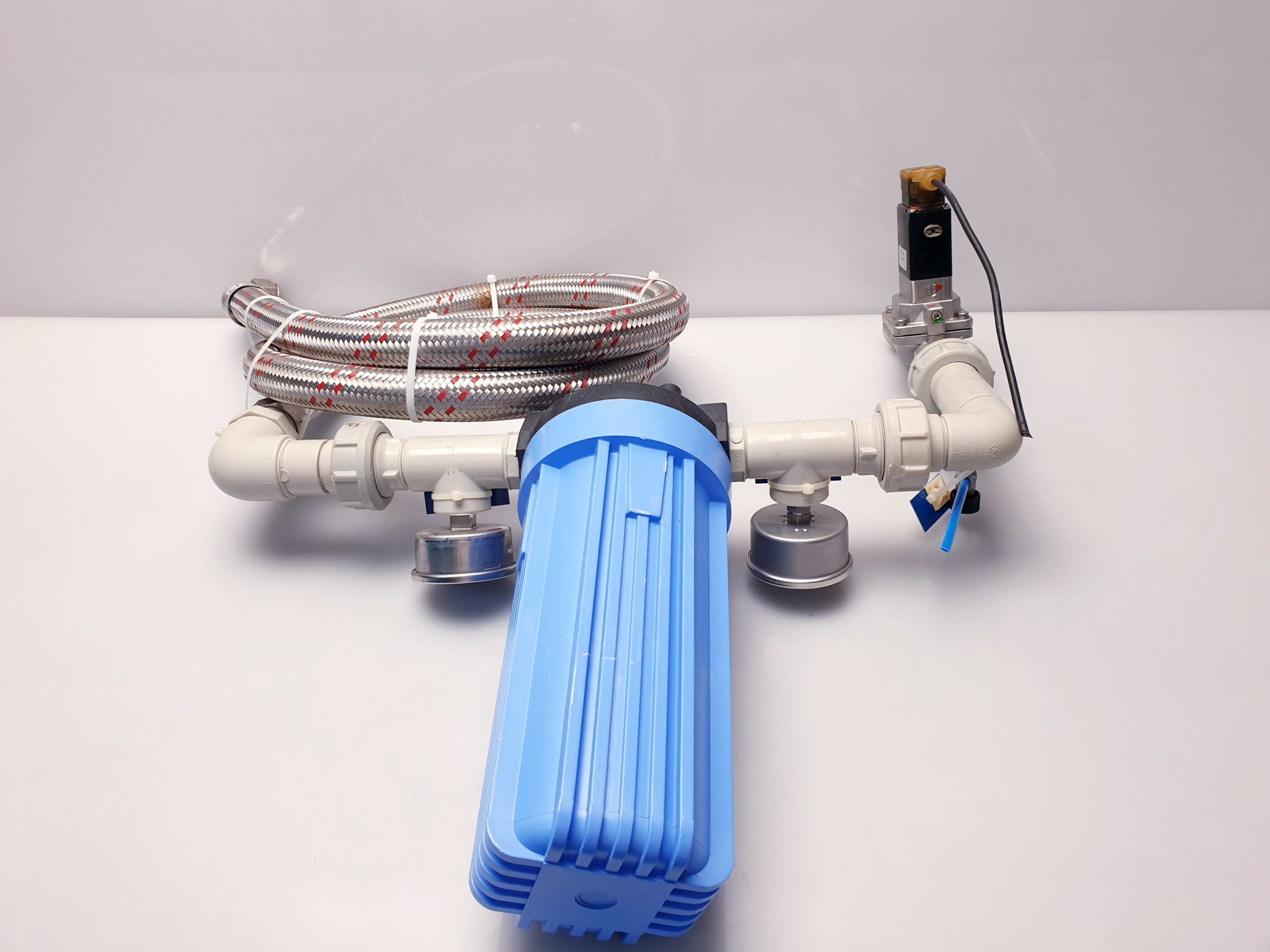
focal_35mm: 26
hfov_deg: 67.3
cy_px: 476
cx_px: 635
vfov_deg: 53.1
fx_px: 954
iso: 64
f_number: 2.4
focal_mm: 4.3
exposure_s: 1/100
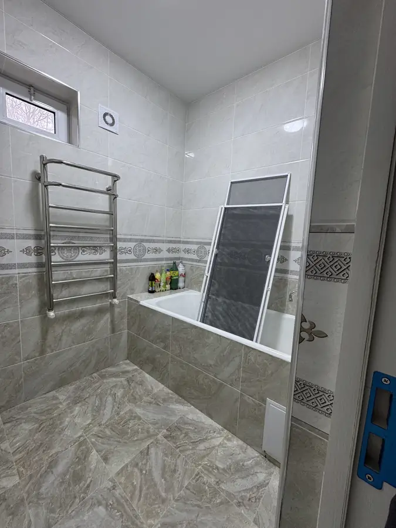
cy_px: 264
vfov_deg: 102.1
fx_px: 214
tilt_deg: -5.8
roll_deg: -2.9
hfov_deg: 85.7
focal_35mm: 14
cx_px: 198
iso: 125
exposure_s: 1/100
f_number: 2.2
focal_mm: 2.22
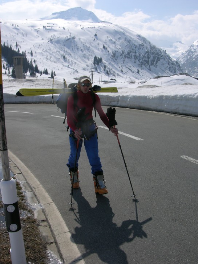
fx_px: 282
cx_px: 99
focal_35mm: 37
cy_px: 133
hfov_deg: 38.7
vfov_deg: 50.1
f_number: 8
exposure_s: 1/390
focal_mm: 8.9
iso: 50
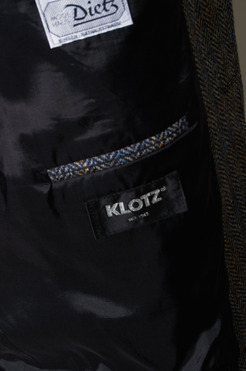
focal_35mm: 82
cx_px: 123
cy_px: 186
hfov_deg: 16.5
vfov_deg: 24.6
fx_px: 848
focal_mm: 55
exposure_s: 1/100
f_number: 9
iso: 200
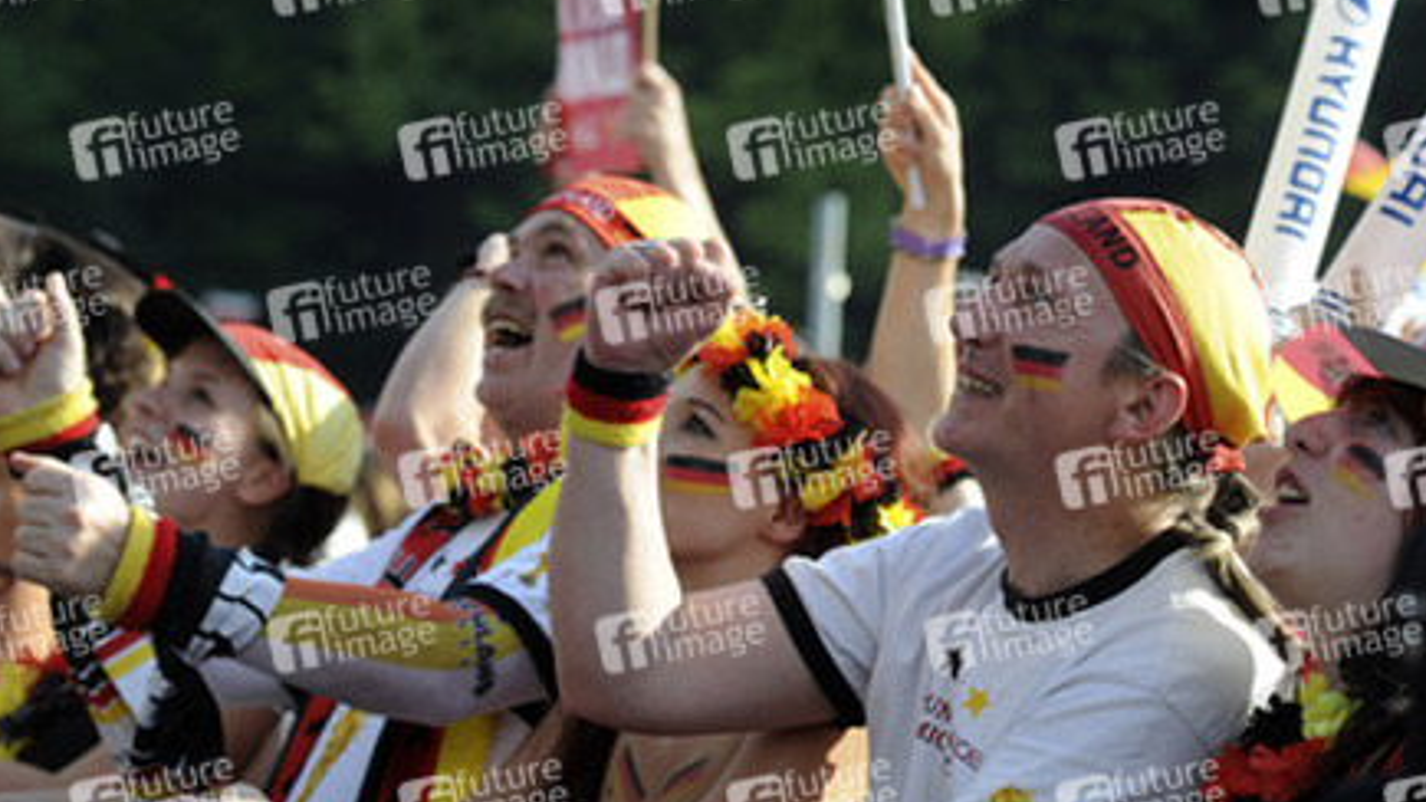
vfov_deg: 8.9
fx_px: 5142
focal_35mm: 136
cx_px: 724
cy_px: 388
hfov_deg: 15.8
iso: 320
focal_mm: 125
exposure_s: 1/500
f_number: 7.1
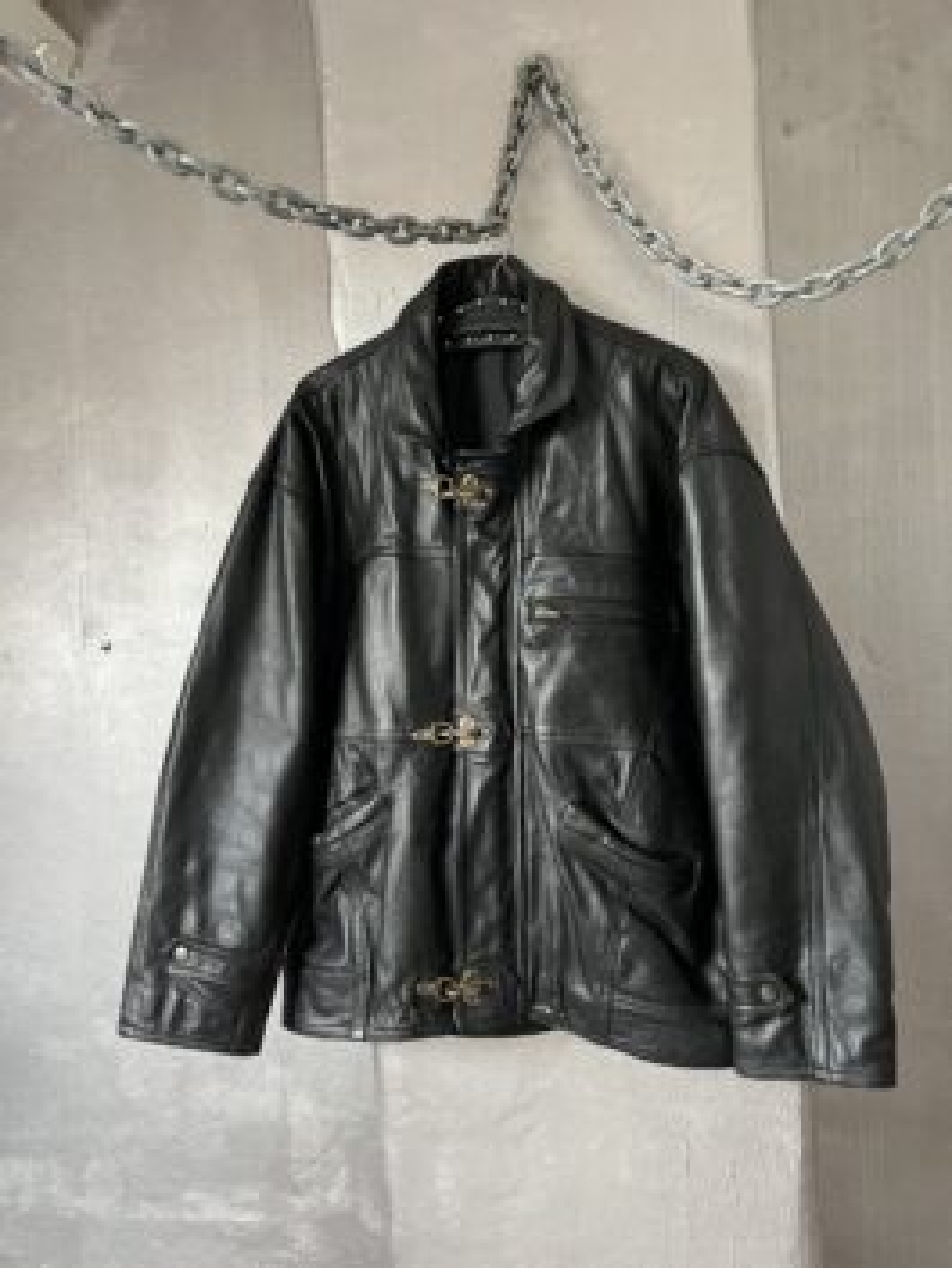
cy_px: 634
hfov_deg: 53.1
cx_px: 476
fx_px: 953
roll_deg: +0.8
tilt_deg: -1.0
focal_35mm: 26
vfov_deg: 67.3
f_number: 1.5
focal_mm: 5.7
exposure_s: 1/60
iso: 250
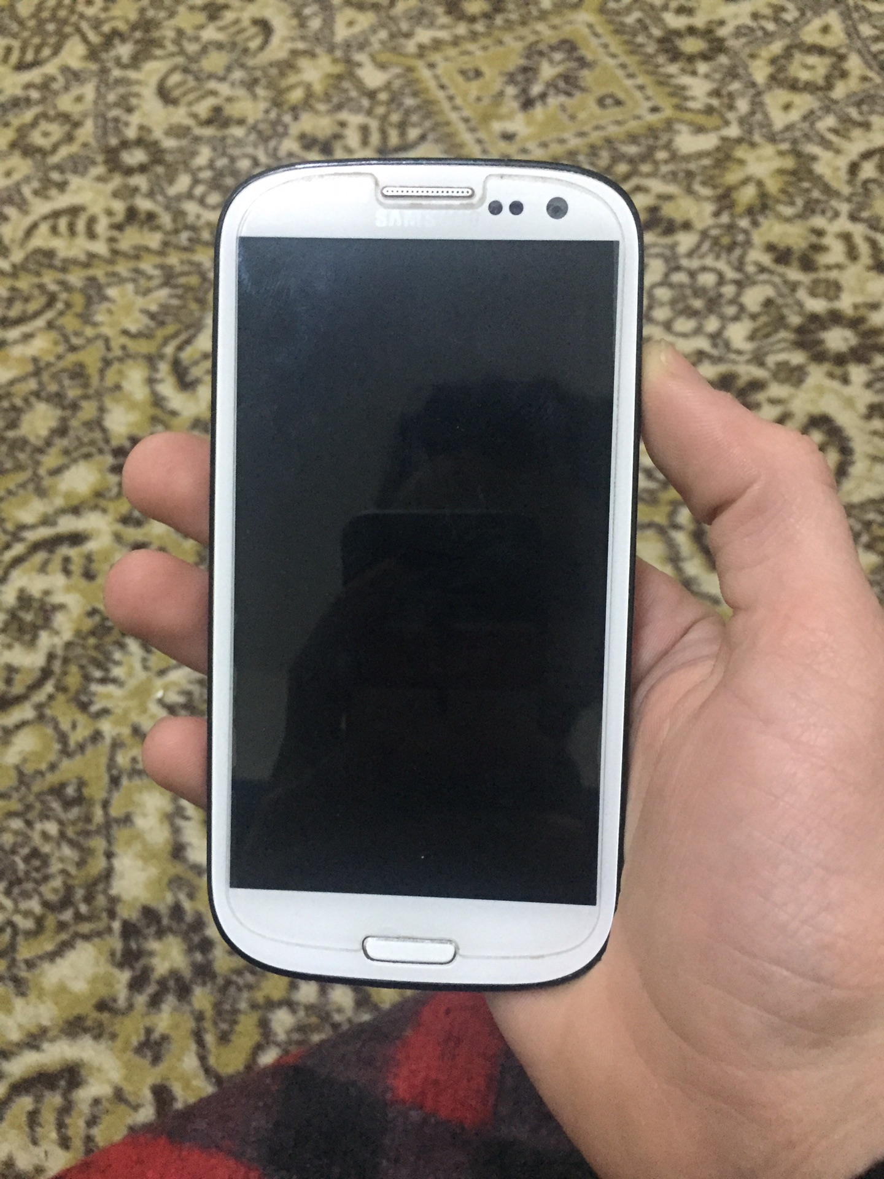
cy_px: 590
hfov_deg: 48.2
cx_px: 442
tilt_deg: -59.7
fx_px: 987
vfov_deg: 61.7
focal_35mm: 29
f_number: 2.2
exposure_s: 1/17
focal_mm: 4.15
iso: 320
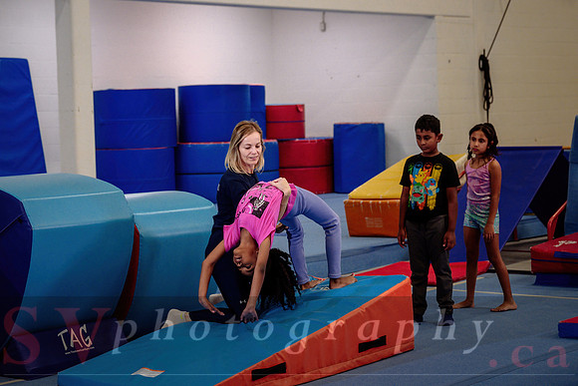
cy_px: 151
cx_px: 229
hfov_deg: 23.3
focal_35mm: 87
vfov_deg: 15.7
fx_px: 1397
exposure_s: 1/320
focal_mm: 67
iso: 800
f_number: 3.5
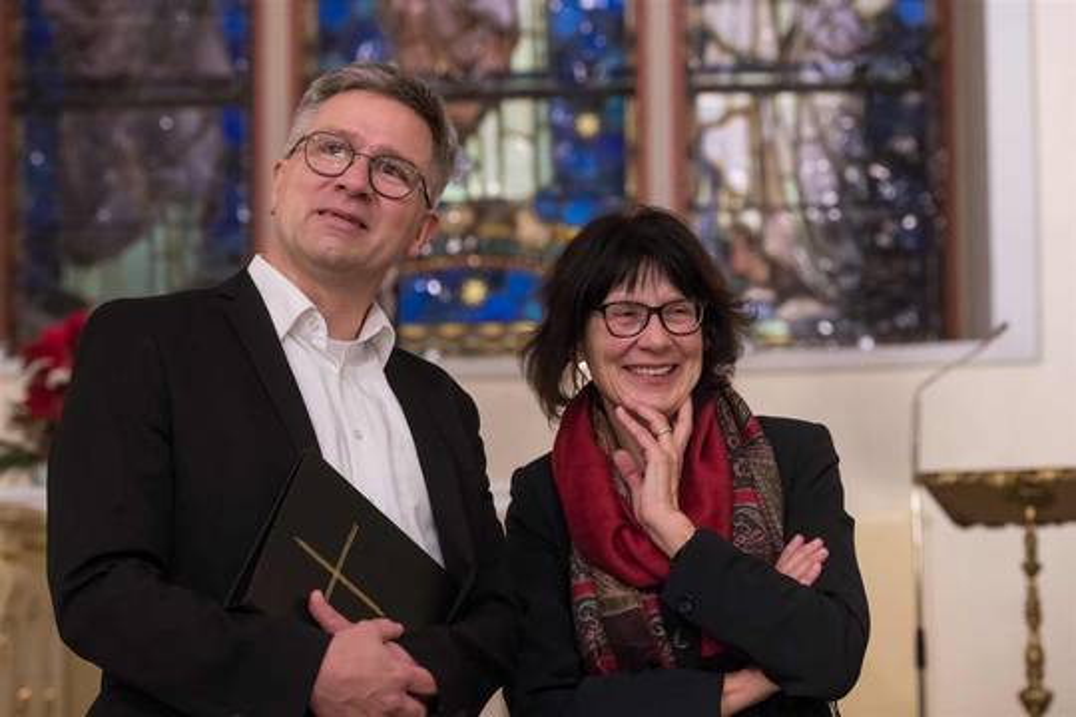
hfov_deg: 21.5
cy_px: 358
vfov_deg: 14.4
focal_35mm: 95
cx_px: 538
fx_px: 2839
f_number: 5
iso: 3200
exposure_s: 1/80
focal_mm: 95
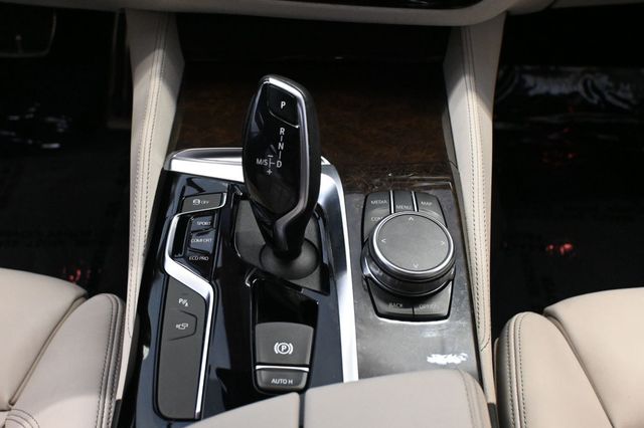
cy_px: 214
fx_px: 885
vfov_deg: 27.2
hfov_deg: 40.0
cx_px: 322
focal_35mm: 50
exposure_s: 1/60
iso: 5000
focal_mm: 33
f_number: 5
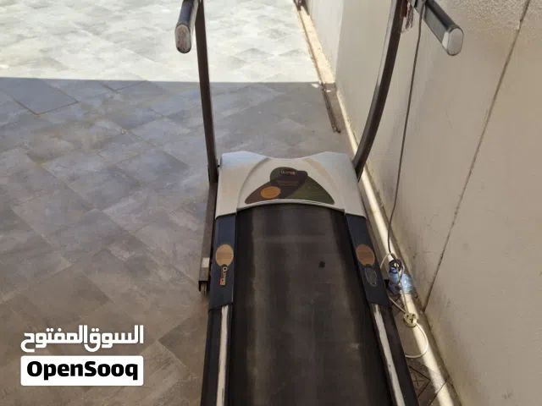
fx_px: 360
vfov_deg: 58.9
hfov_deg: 73.9
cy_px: 203
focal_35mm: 23
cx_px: 271
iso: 50
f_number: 1.8
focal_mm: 5.4
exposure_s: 1/2288
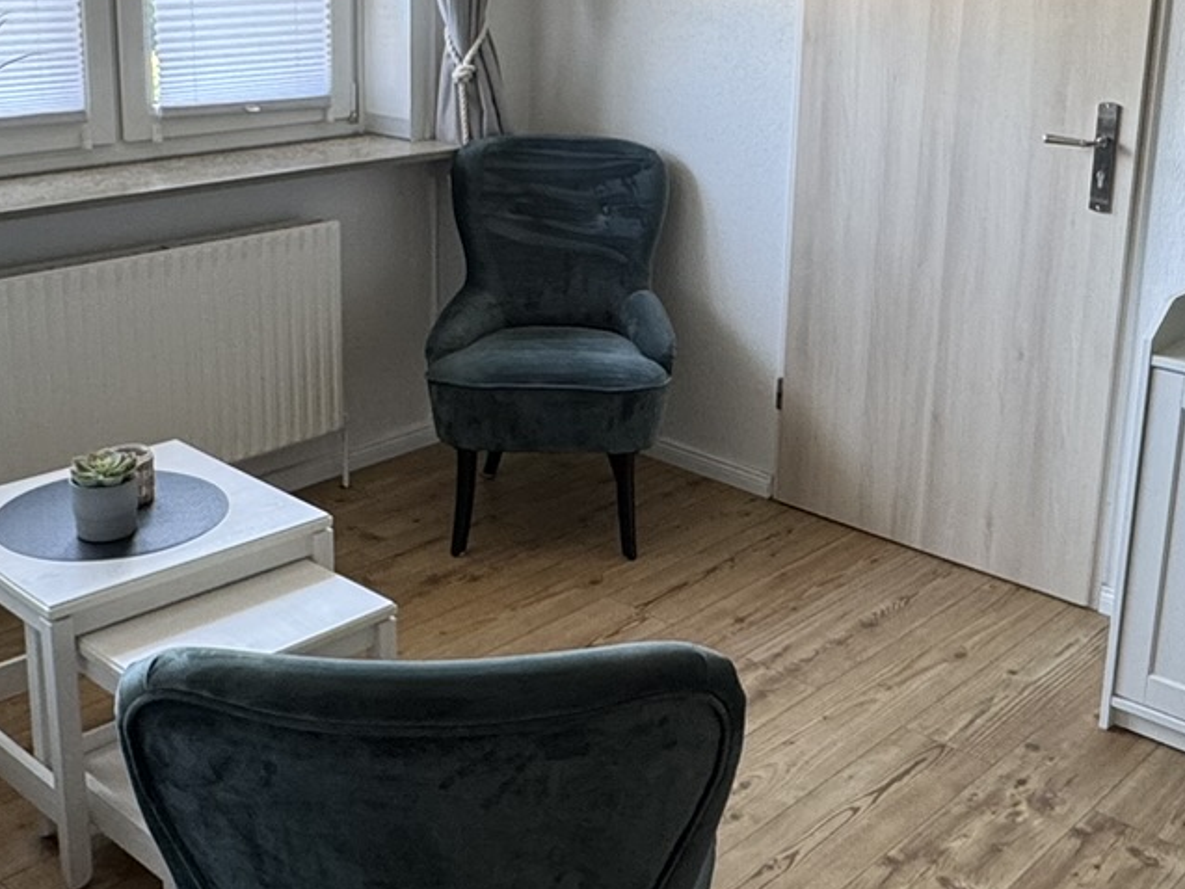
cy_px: 273
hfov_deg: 42.0
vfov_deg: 31.8
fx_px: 1541
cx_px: 662
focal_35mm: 45
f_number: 2.2
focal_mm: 2.22
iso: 160
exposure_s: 1/99
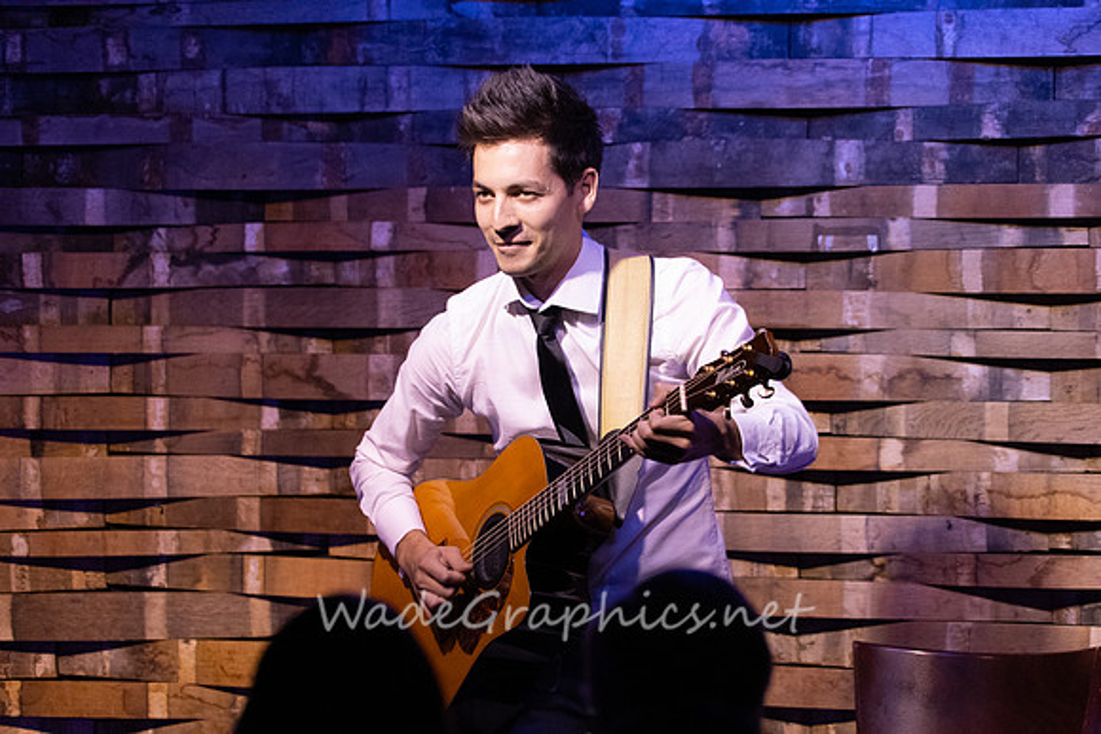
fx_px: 7639
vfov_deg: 5.5
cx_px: 565
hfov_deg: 8.2
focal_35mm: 250
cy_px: 382
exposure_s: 1/125
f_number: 6.3
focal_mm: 240
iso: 6400
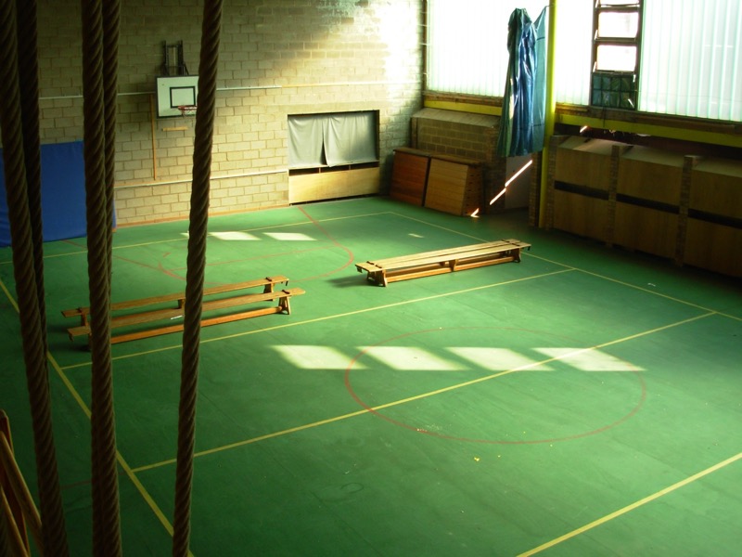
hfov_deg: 49.0
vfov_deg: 37.7
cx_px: 371
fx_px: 815
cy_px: 278
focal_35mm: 38
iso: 50
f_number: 2.9
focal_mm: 6.3
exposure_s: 1/85.4
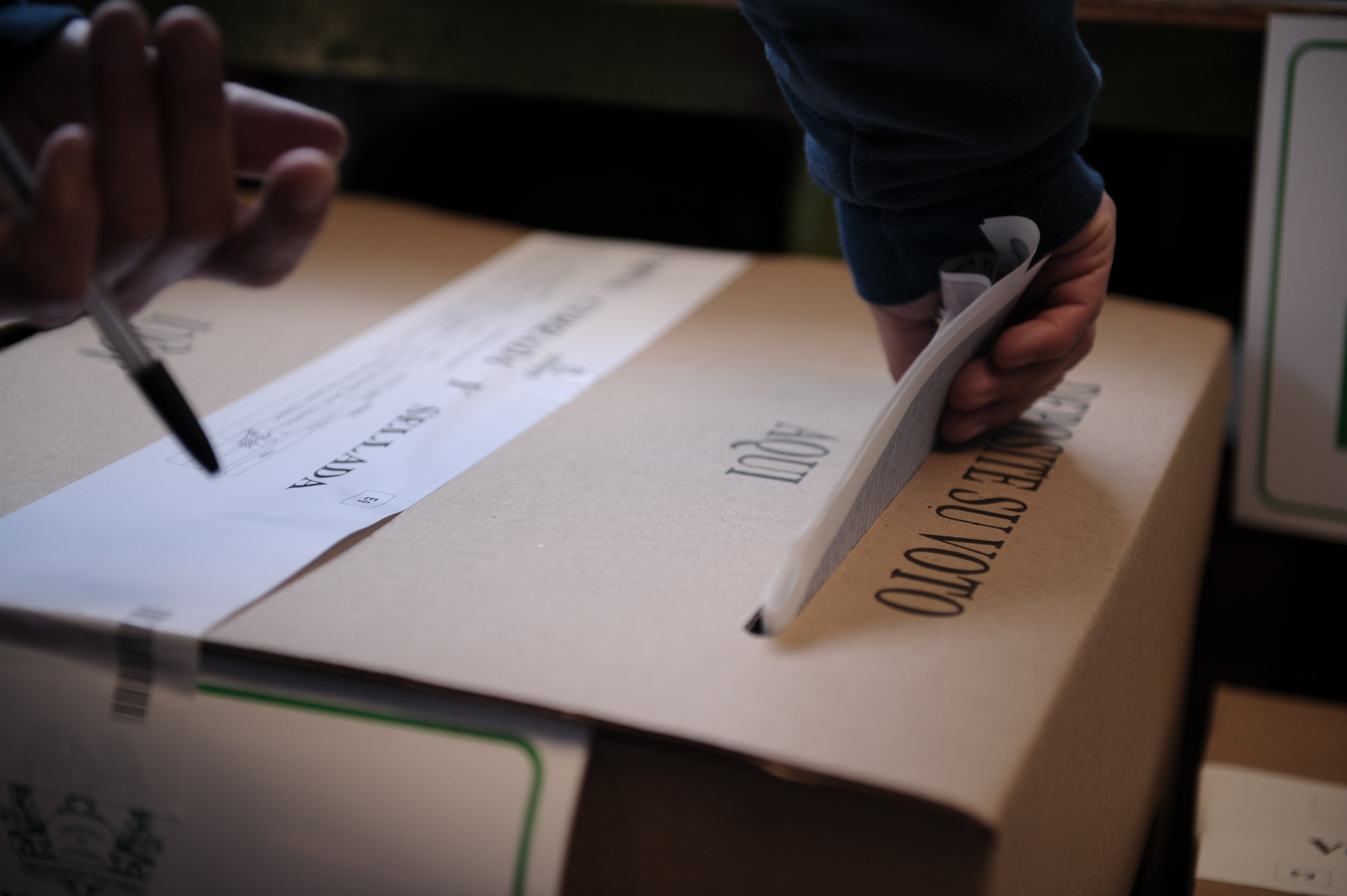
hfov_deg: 30.5
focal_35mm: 66
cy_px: 448
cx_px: 674
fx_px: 2468
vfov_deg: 20.6
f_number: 2.8
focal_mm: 66
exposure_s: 1/400
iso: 1000
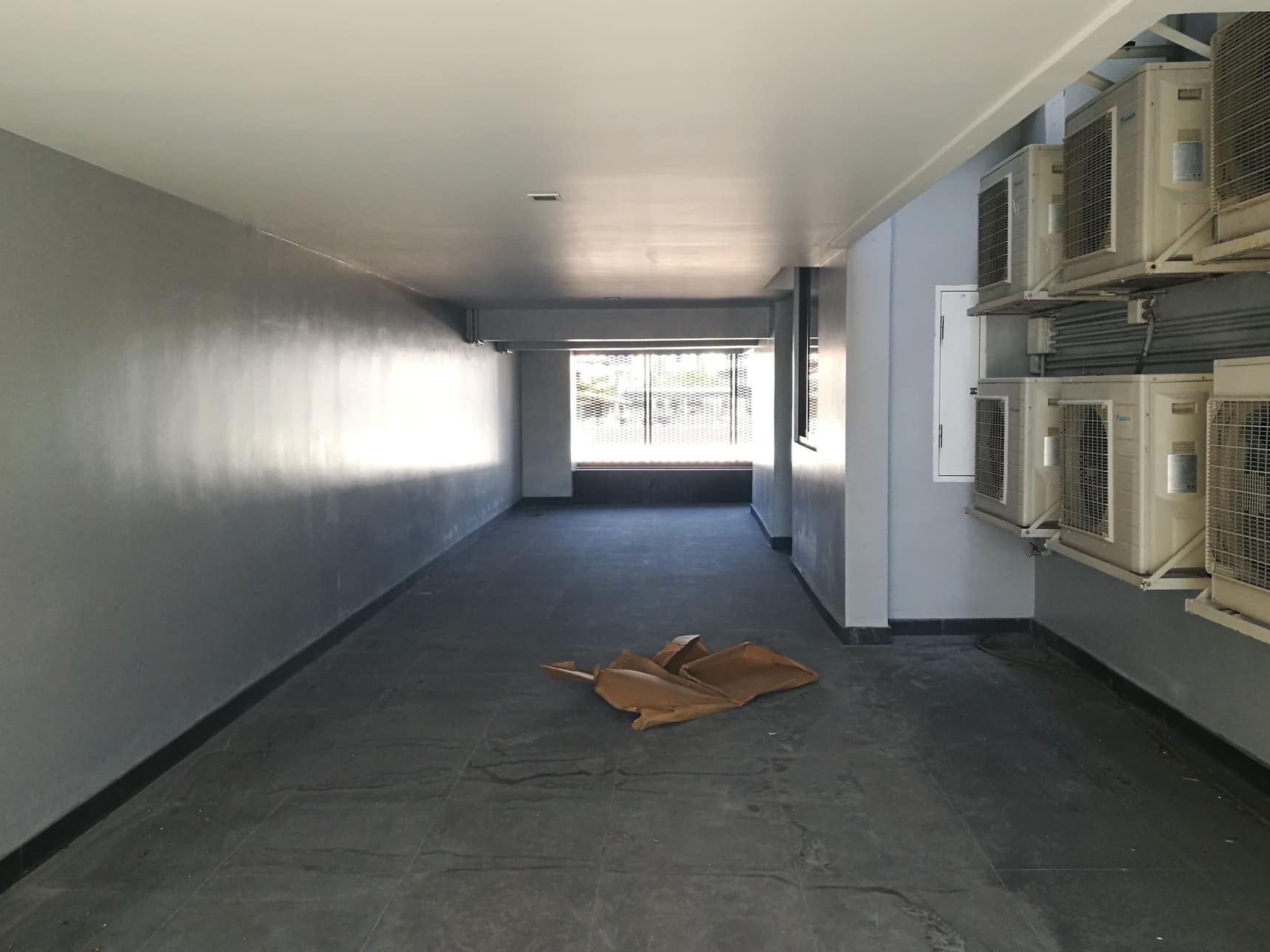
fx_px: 1101
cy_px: 447
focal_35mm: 30
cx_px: 660
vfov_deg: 46.8
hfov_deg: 59.9
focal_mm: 4.5
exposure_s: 1/50
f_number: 2.2
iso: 125
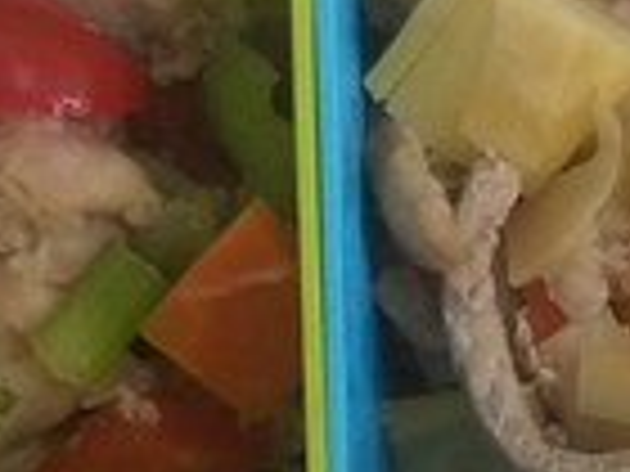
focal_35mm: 130
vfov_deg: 11.2
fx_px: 2366
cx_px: 698
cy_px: 582
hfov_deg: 14.8
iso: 200
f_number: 1.7
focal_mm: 3.93
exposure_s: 1/60
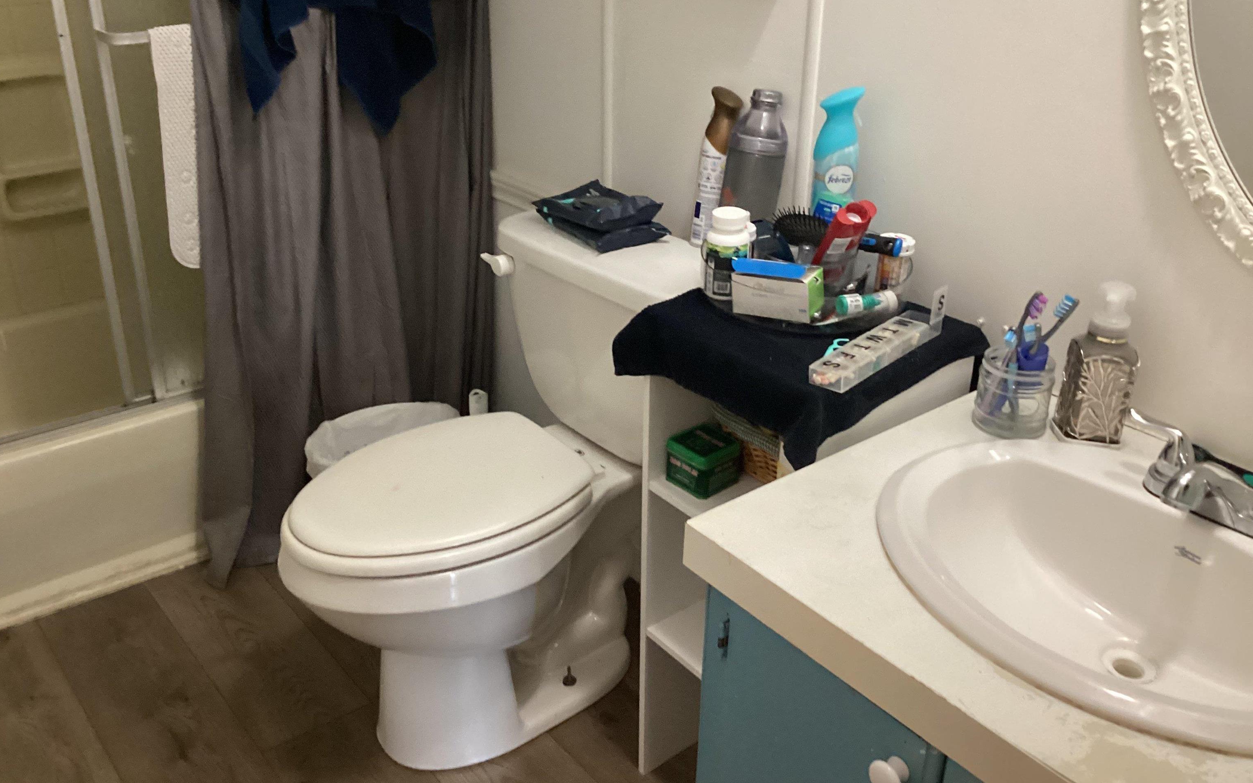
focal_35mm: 33
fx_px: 1127
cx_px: 626
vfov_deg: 38.2
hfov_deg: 58.1
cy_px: 332
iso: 400
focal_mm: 3.3
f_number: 2.4
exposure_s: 1/40
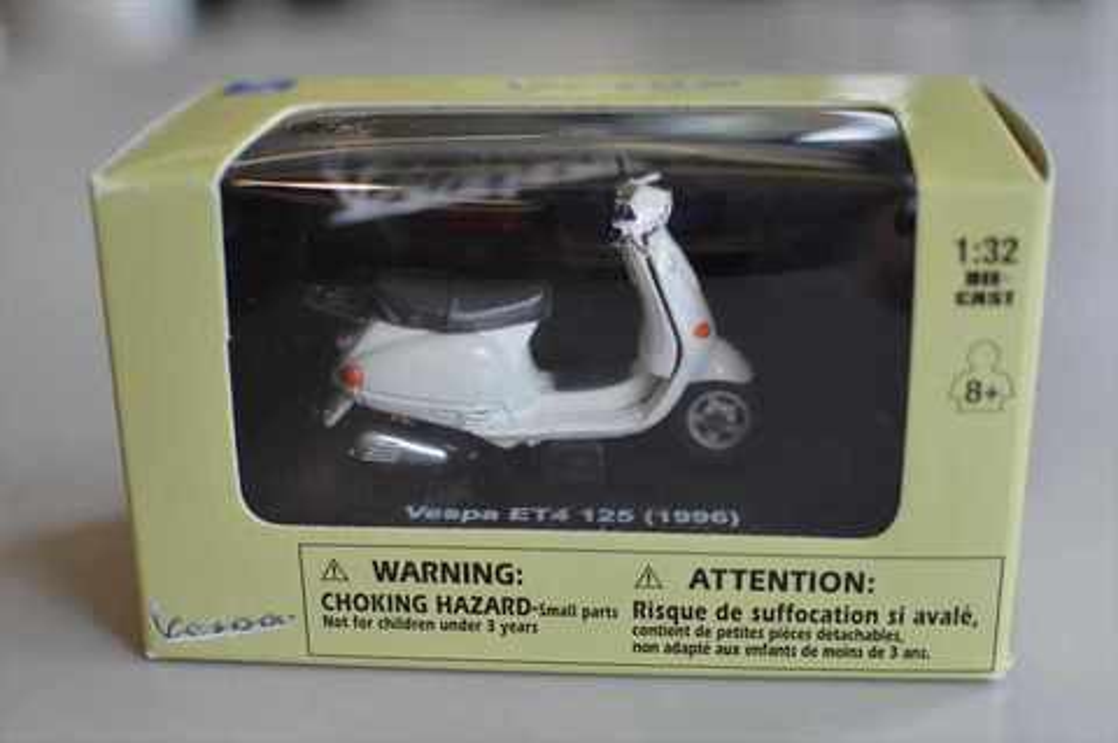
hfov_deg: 37.9
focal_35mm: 52
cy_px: 372
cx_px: 559
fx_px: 1629
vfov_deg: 25.7
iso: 200
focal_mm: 35
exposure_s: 1/200
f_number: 3.2
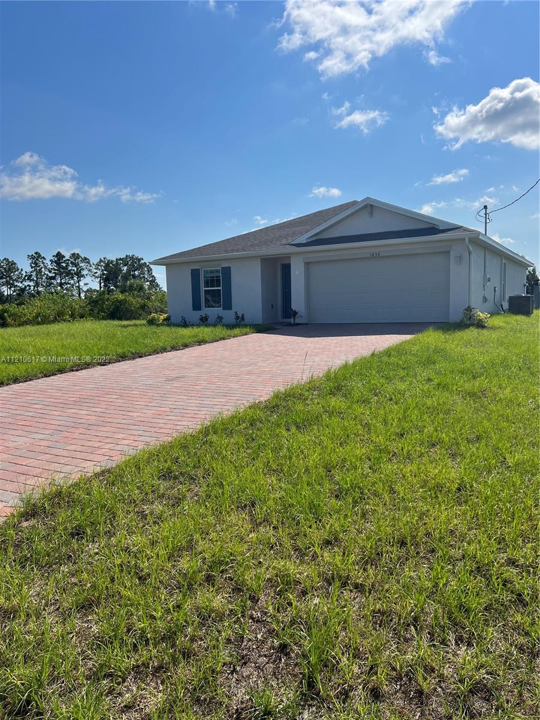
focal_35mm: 26
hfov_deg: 53.1
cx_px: 270
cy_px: 360
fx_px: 541
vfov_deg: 67.3
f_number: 1.5
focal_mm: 5.7
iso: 50
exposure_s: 1/8000
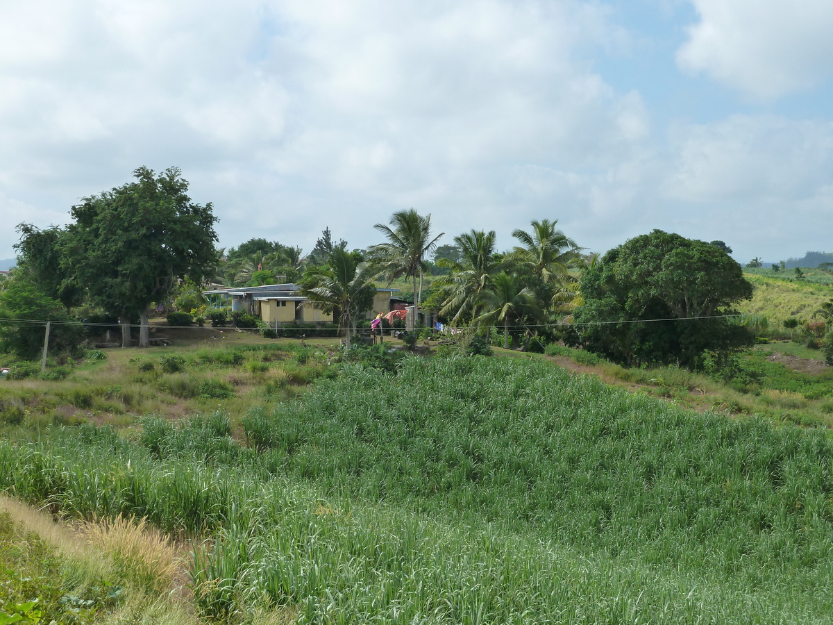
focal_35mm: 63
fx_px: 1516
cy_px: 312
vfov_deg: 23.3
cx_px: 416
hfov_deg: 30.7
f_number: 5
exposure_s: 1/400
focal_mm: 10.3
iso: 125
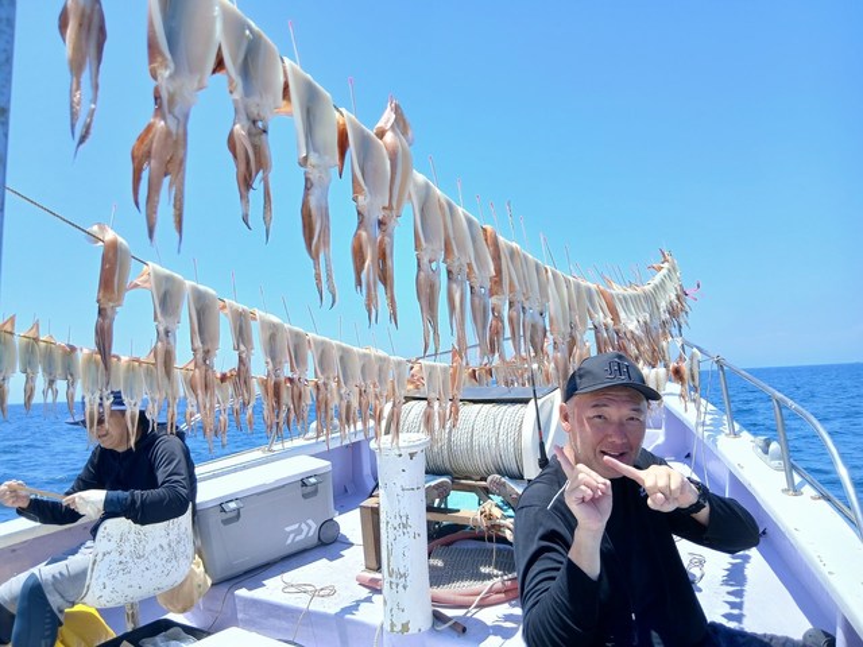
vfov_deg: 53.1
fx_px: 648
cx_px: 432
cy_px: 324
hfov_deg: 67.3
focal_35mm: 26
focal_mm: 3.86
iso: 20
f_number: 1.8
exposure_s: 1/262
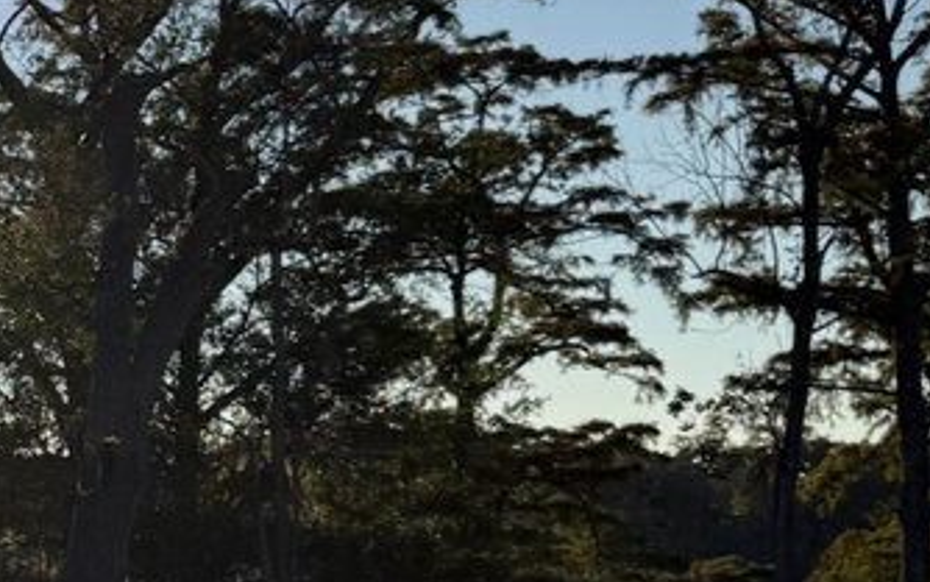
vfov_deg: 10.7
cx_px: -780
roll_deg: -0.2
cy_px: 437
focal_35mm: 122
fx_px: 3093
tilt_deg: +1.4
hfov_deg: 14.8
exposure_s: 1/11905
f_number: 1.78
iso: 100
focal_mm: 6.76
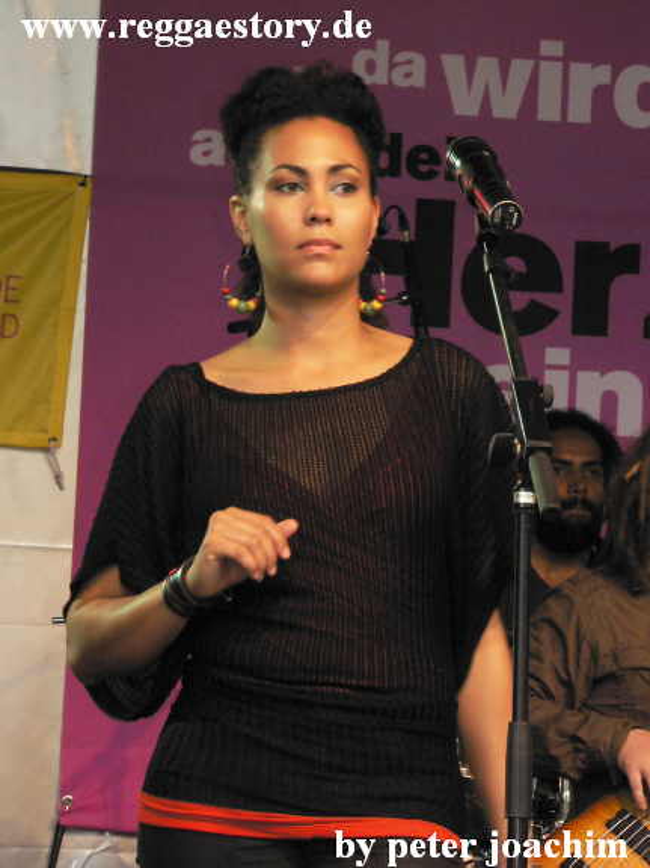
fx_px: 5084
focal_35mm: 203
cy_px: 434
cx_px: 325
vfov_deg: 9.7
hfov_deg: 7.3
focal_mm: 34.8
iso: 400
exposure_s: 1/60
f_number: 3.3
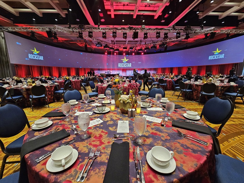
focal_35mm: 13
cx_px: 122
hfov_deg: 106.2
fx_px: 92
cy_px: 92
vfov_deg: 89.9
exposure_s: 1/30
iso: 400
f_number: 2.2
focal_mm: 2.2
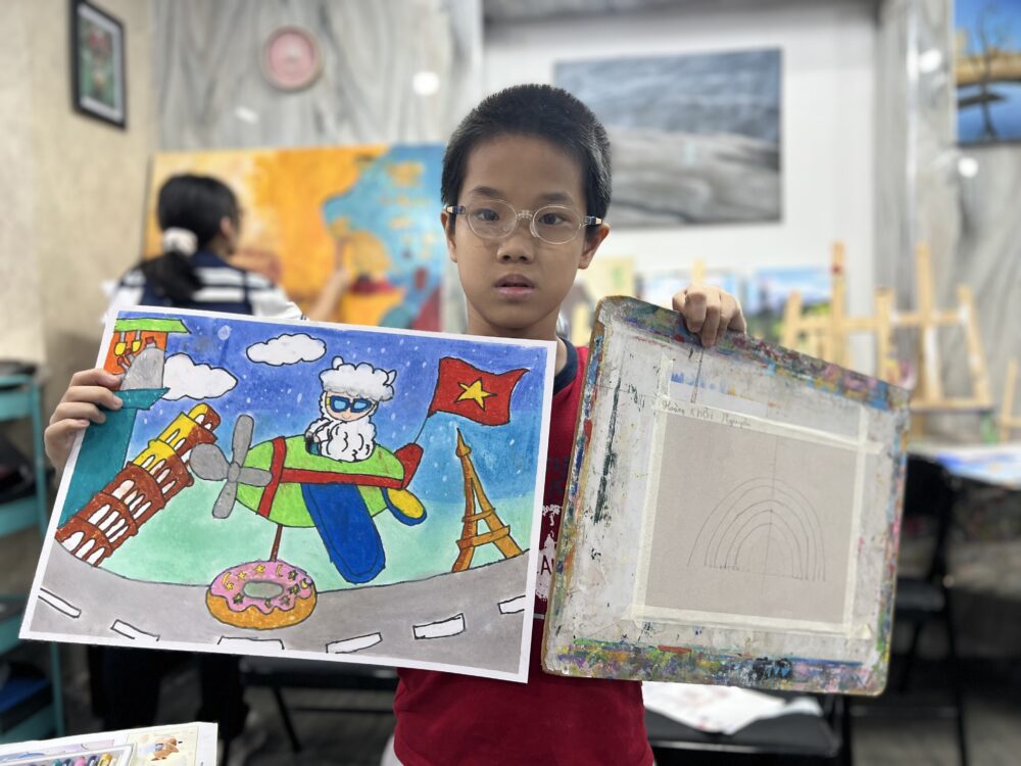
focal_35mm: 26
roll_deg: +1.5
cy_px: 383
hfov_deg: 67.3
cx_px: 510
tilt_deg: -4.5
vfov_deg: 53.1
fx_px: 767
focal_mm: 5.7
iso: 80
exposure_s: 1/100
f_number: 1.5
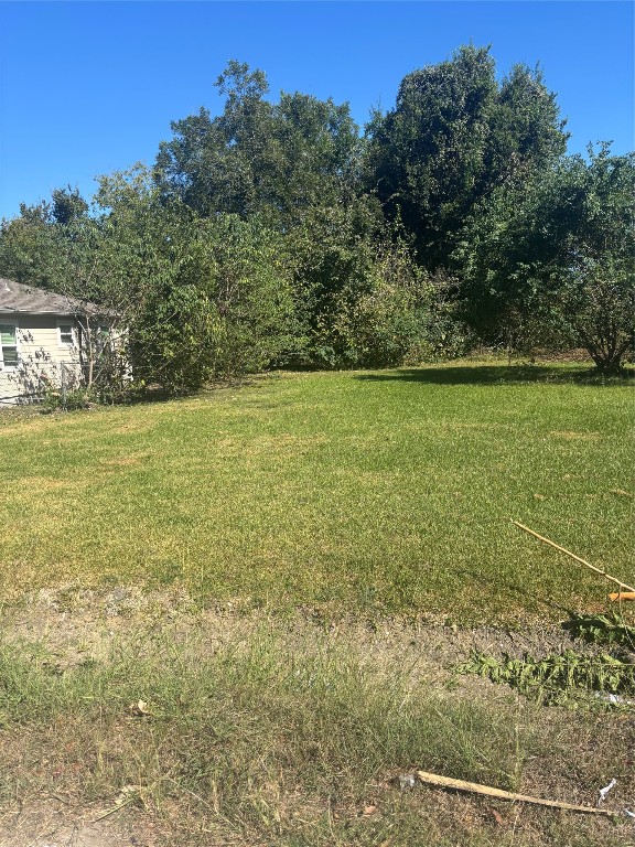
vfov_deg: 67.3
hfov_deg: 53.1
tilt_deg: -8.5
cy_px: 424
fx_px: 636
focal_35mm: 26
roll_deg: +1.9
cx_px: 318
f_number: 1.6
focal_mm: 5.96
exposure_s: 1/2193
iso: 50
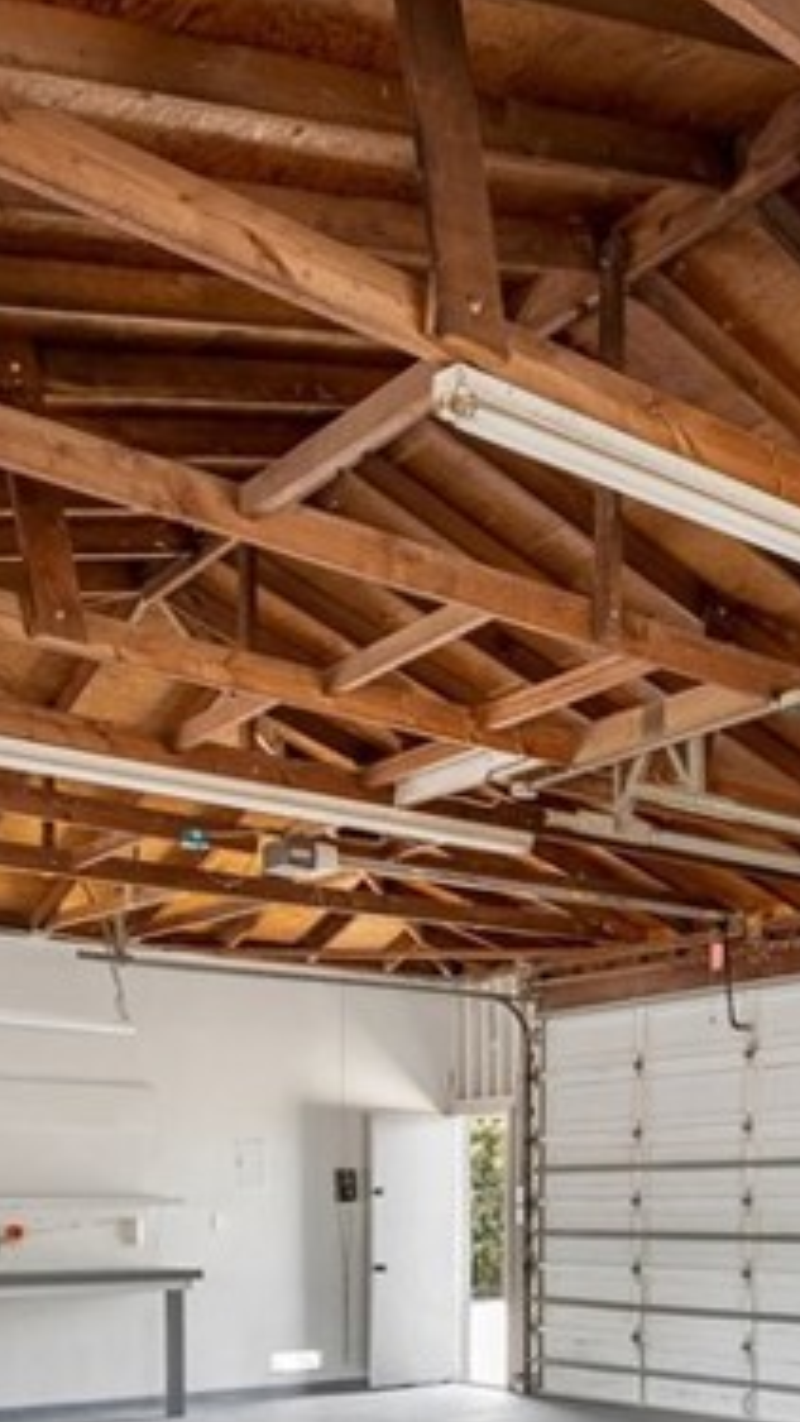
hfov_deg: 26.4
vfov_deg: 46.6
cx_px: 963
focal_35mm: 40
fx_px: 1508
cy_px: 1217
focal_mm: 14
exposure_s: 1/13
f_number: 8
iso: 400
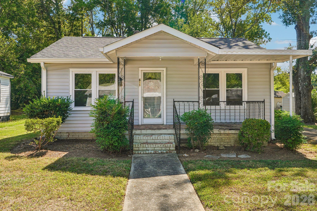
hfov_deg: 61.9
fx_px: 264
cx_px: 158
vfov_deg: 43.6
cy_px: 106
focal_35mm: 30
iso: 100
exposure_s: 1/30
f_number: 8
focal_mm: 20
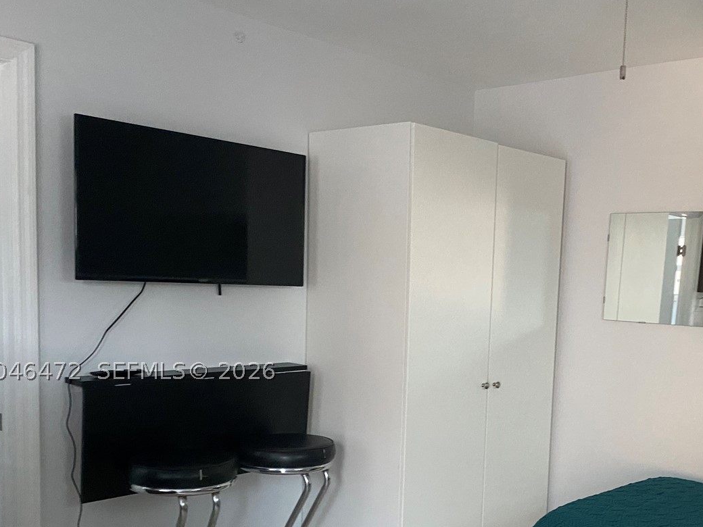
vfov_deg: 35.4
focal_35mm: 40
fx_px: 812
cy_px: 371
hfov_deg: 45.9
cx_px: 483
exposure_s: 1/60
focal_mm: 4.25
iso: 400
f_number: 1.8
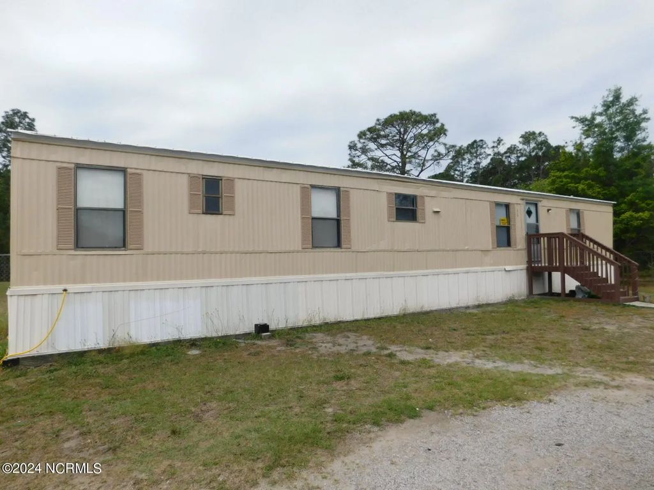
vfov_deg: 58.9
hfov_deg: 73.9
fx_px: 435
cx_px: 327
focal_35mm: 23
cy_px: 245
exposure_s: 1/640
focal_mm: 4
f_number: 6
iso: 125
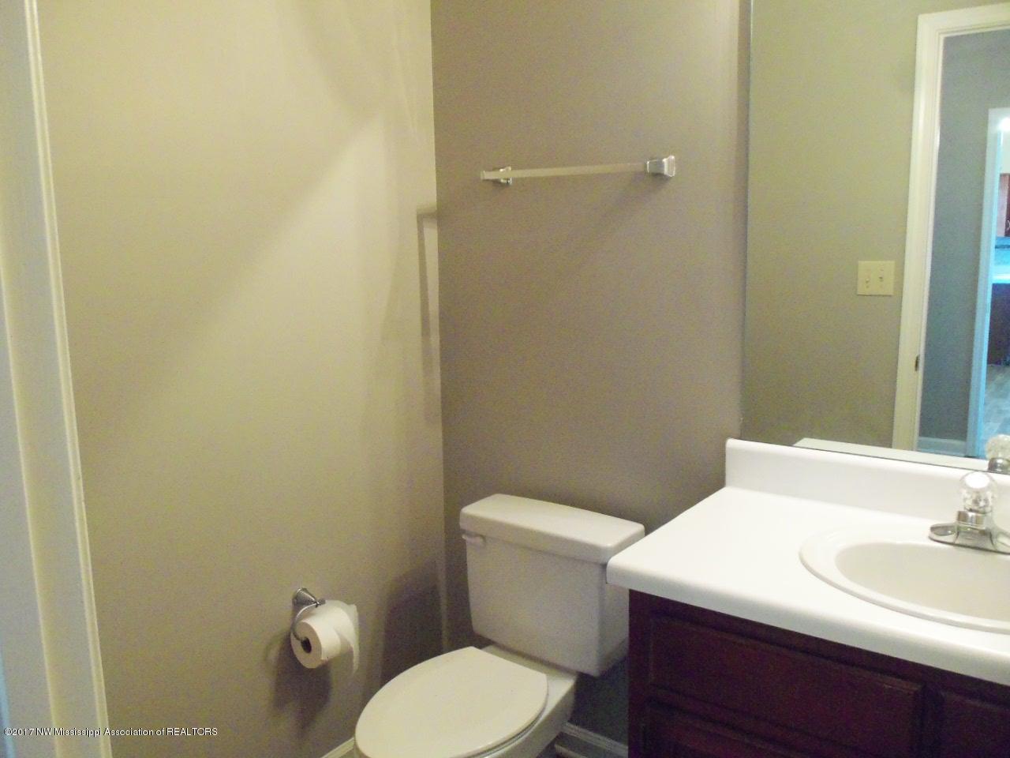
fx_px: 846
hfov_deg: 61.7
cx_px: 505
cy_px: 379
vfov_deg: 48.2
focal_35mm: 29
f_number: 3.4
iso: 400
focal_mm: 5.2
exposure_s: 1/20
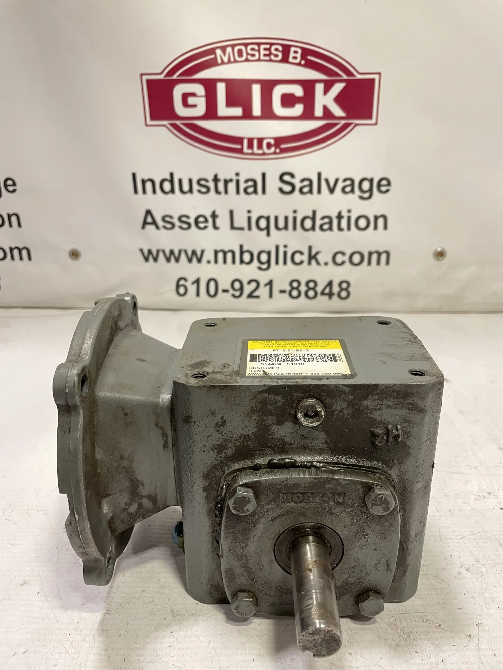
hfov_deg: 53.1
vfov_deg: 67.3
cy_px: 335
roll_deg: +0.8
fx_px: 504
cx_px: 252
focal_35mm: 26
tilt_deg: -22.0
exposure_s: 1/40
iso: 400
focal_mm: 4.2
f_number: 1.6
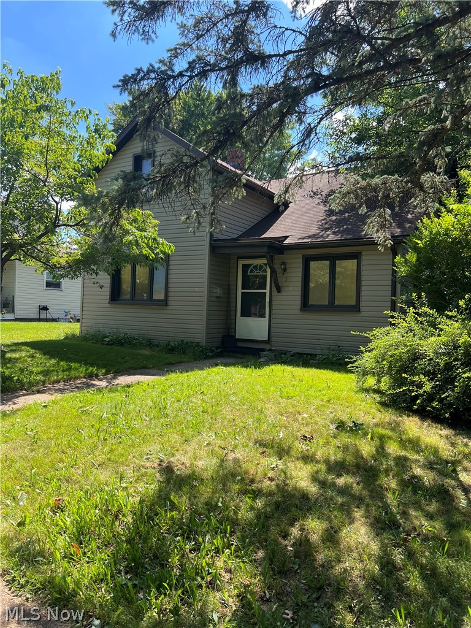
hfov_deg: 53.1
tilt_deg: +1.3
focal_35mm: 26
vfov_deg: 67.3
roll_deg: -1.1
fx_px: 472
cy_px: 314
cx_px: 236
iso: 50
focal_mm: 5.7
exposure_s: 1/991
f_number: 1.5
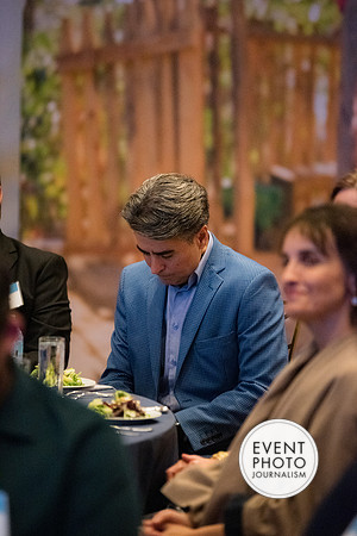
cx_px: 178
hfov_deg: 6.9
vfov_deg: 10.3
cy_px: 268
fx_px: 2975
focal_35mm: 200
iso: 6400
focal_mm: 200
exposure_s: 1/125
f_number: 2.8
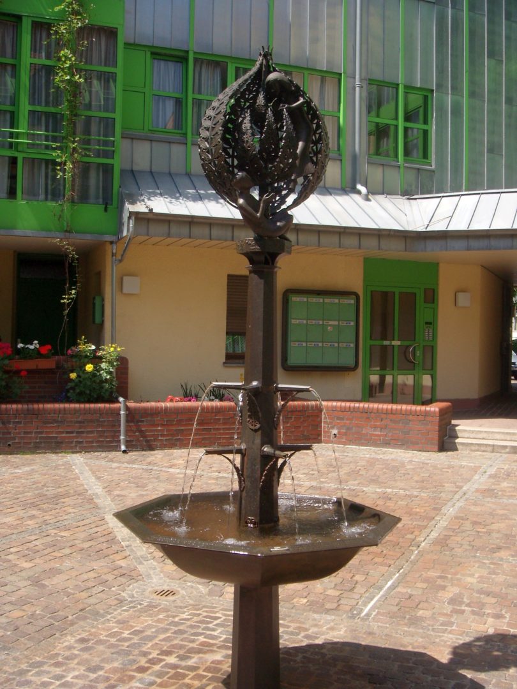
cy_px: 344
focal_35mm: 38
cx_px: 258
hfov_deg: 37.7
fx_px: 757
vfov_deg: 49.0
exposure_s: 1/204
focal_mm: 6.4
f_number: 5.7
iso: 64
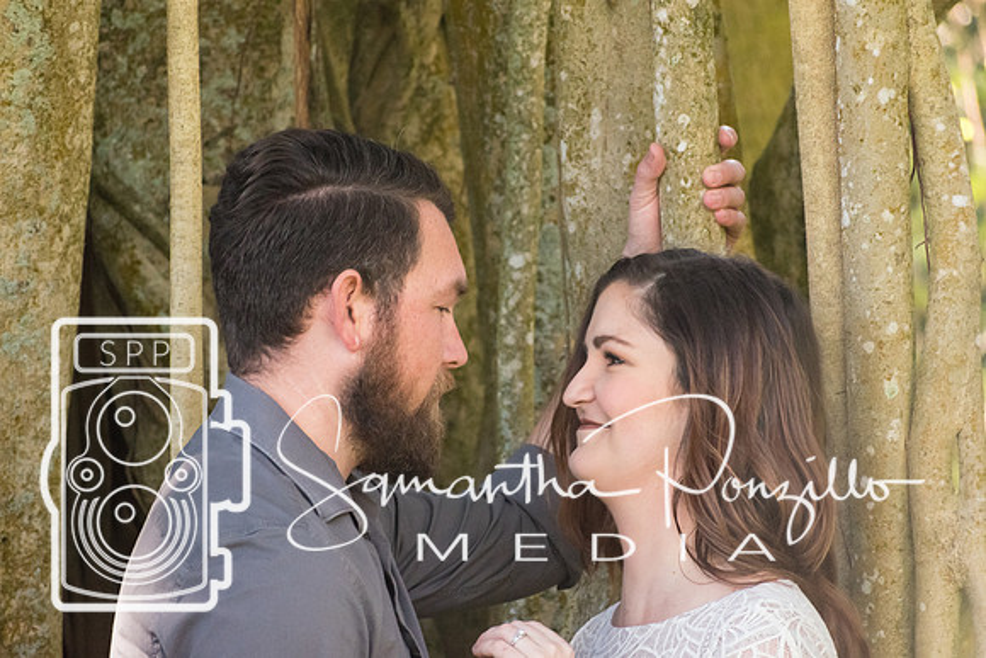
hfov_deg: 6.4
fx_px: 8853
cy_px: 329
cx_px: 484
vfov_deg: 4.3
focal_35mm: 323
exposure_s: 1/500
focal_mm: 200
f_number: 5.3
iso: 2000
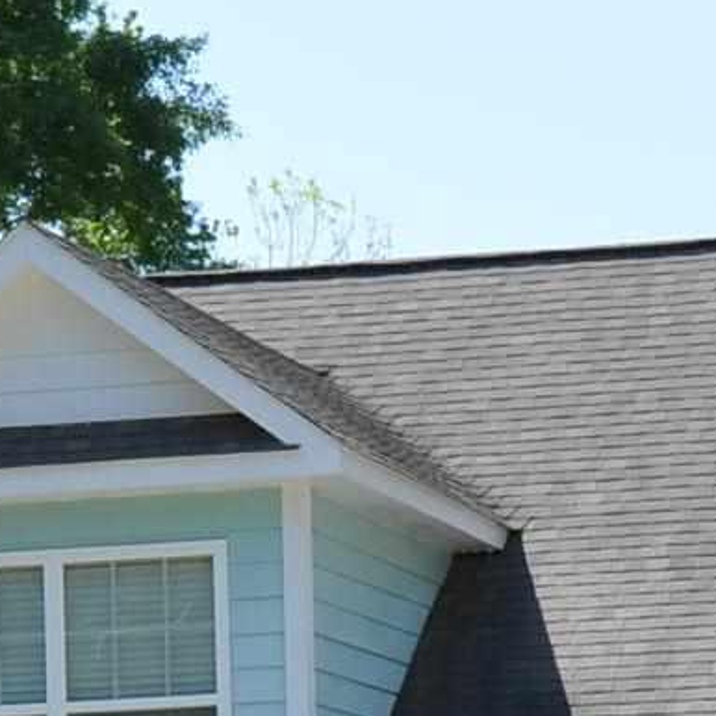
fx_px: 6038
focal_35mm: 258
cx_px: 684
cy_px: 1135
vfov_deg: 6.7
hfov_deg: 6.8
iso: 100
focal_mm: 26
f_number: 7.1
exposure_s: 1/200
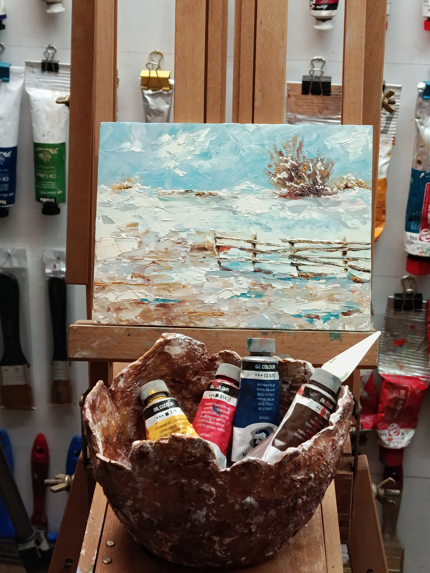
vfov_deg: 27.0
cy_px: 286
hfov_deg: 20.4
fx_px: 1193
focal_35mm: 72
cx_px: 215
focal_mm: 5.24
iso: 640
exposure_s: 1/50
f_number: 1.7
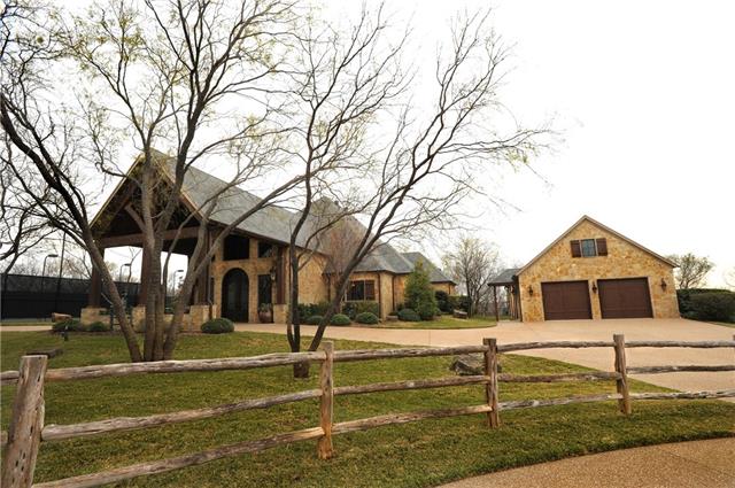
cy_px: 244
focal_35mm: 19
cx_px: 368
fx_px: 387
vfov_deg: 64.4
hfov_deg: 87.0
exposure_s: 1/250
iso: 800
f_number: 11
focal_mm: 19
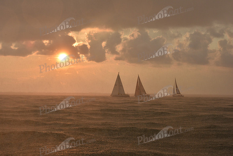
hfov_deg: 23.9
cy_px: 78
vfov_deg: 16.1
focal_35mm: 85
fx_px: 550
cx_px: 116
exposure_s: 1/500
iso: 400
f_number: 10
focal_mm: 85
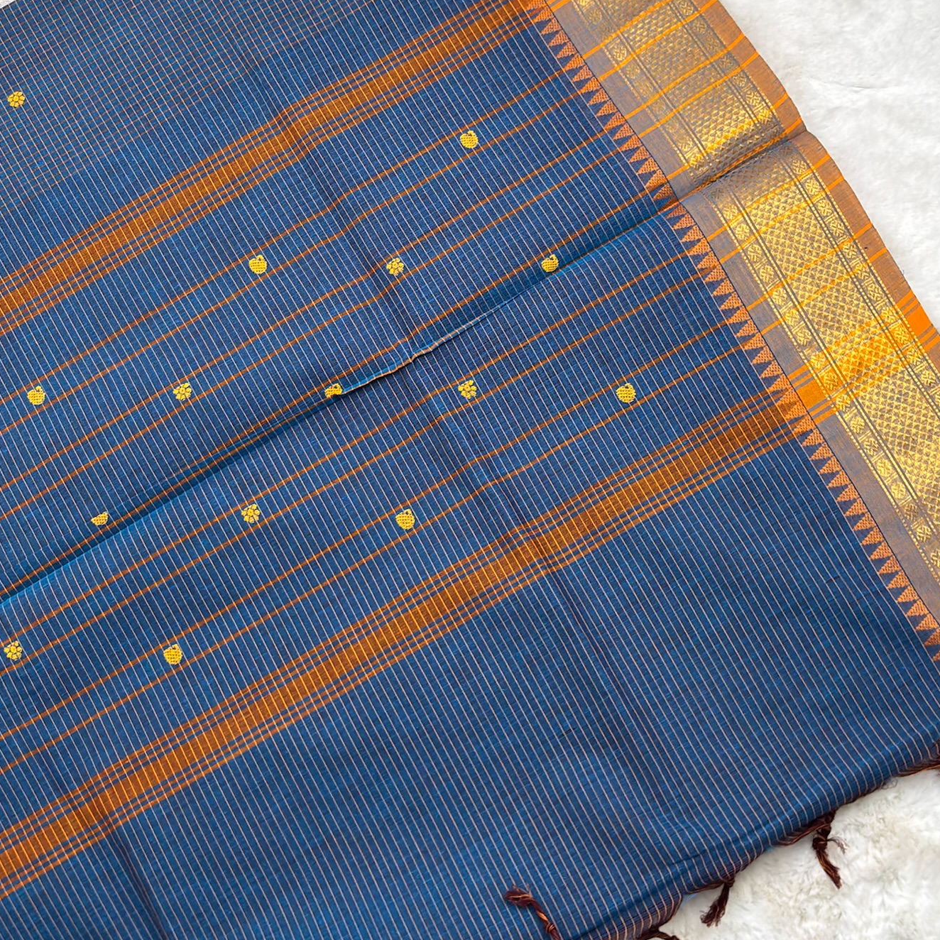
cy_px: 281
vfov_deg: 25.5
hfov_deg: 25.7
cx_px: 461
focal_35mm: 67
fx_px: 2058
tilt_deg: -74.6
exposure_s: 1/50
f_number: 1.6
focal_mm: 5.96
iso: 40
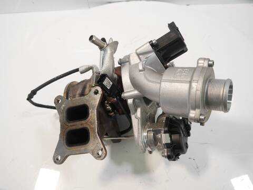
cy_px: 95
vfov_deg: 49.7
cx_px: 126
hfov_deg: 63.4
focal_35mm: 28
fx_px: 205
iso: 1000
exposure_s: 1/125
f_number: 3.5
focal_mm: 14
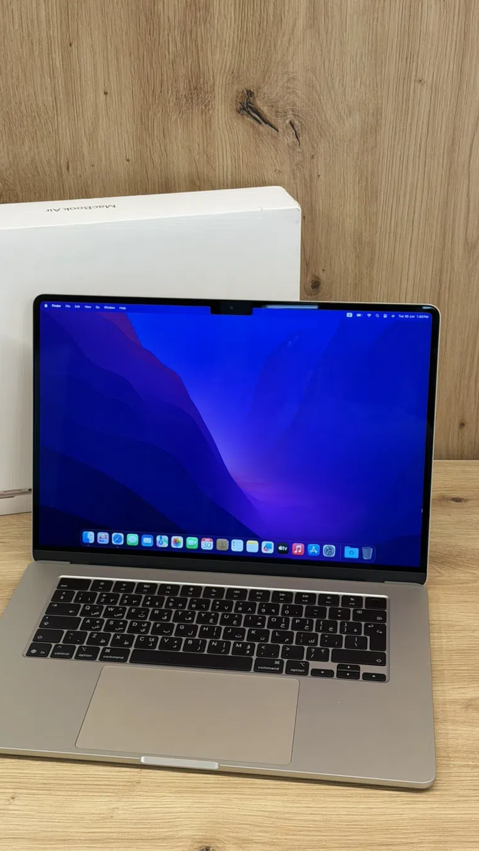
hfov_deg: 22.6
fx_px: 1196
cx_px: 206
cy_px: 429
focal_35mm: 53
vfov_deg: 39.2
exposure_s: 1/50
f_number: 1.78
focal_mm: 6.76
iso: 50
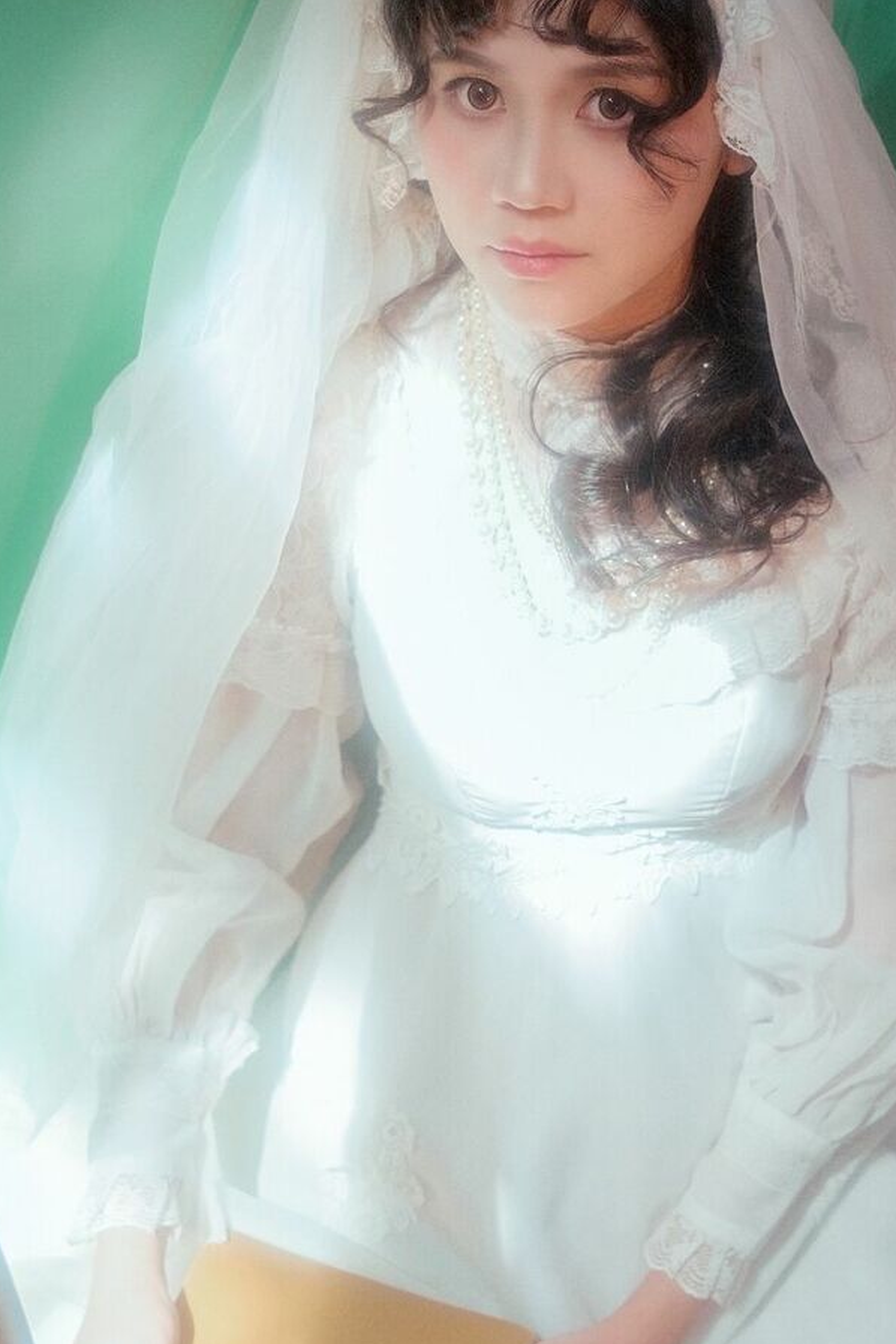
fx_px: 2688
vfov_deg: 28.0
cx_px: 488
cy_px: 769
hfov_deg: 18.9
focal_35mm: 72
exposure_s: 1/250
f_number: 2.8
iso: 640
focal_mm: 27.4
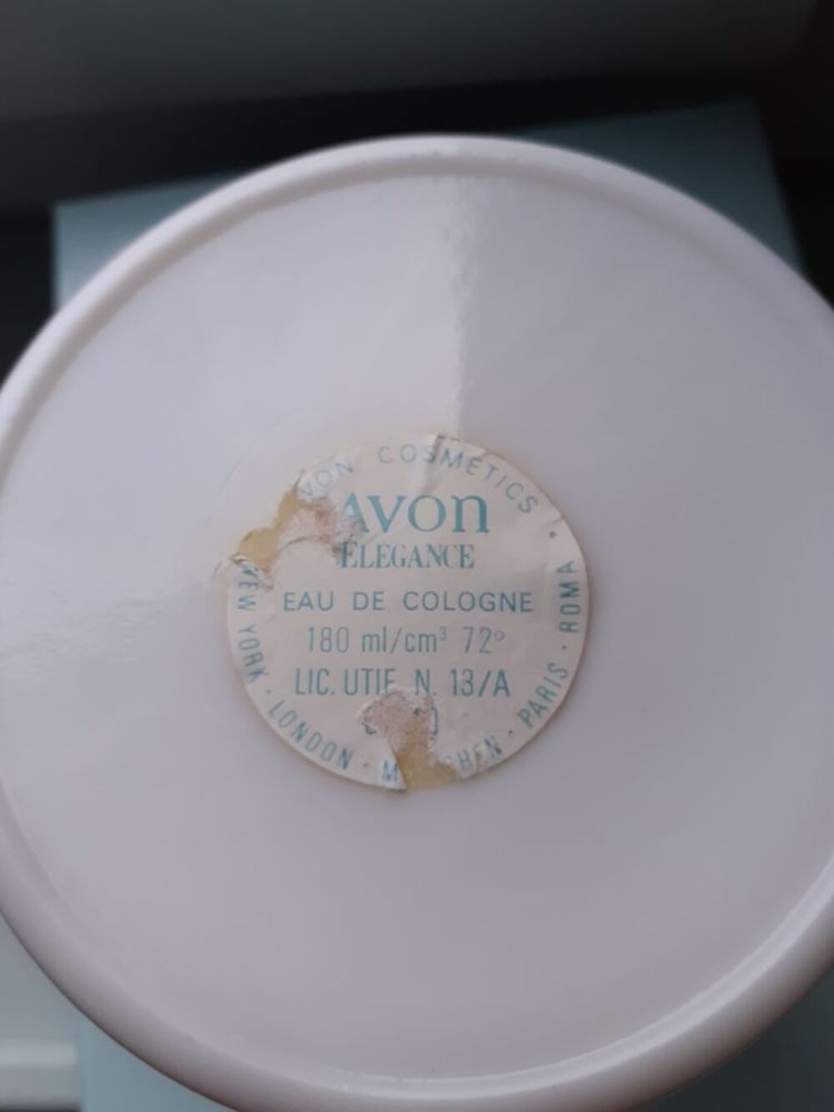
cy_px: 556
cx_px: 417
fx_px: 867
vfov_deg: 65.3
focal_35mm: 27
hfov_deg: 51.4
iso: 64
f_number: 1.9
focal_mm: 3.6
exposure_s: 1/50
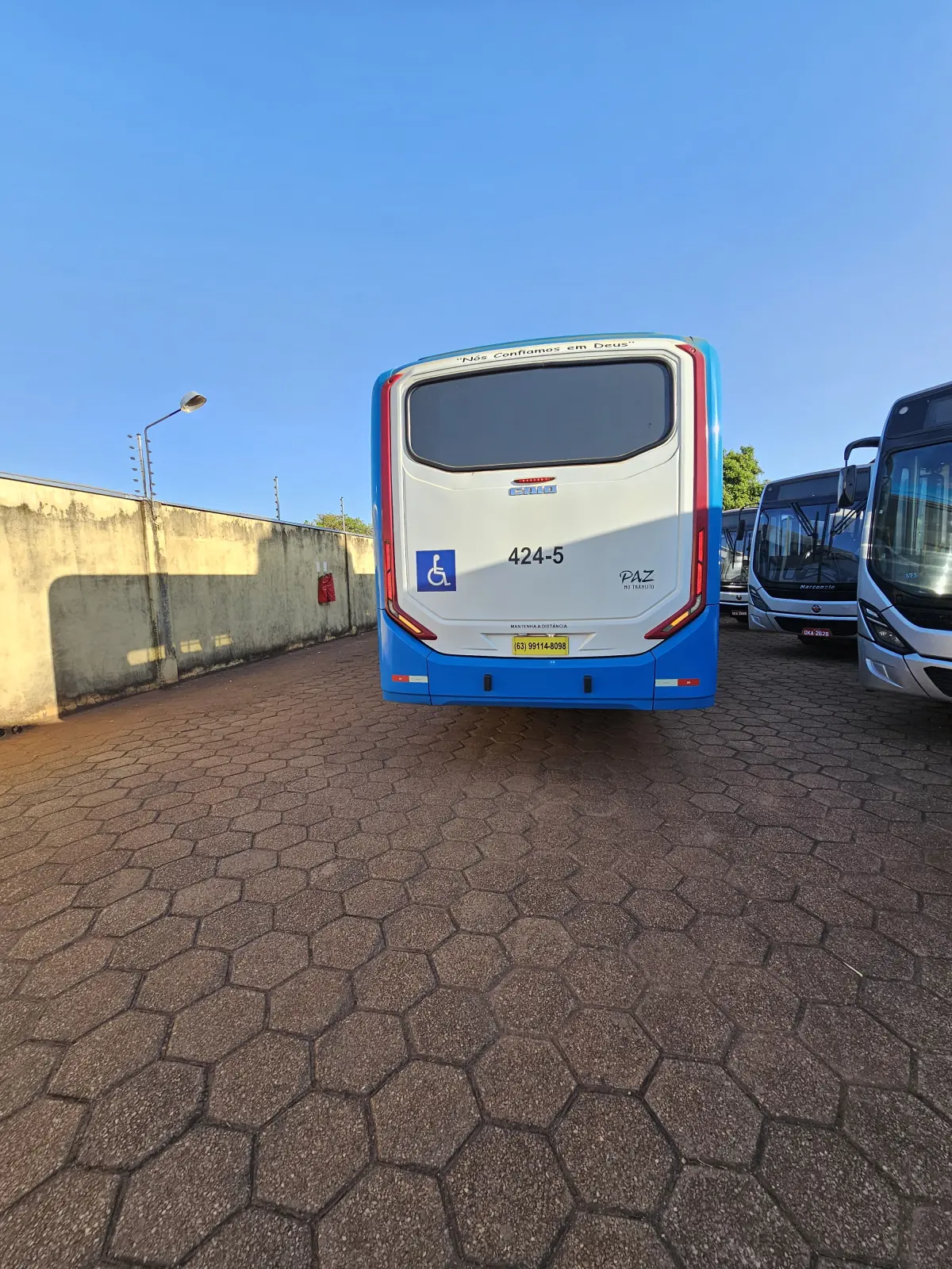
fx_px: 477
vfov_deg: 106.2
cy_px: 634
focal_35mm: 13
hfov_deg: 89.9
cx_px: 476
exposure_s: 1/666
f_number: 2.2
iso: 50
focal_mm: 2.2
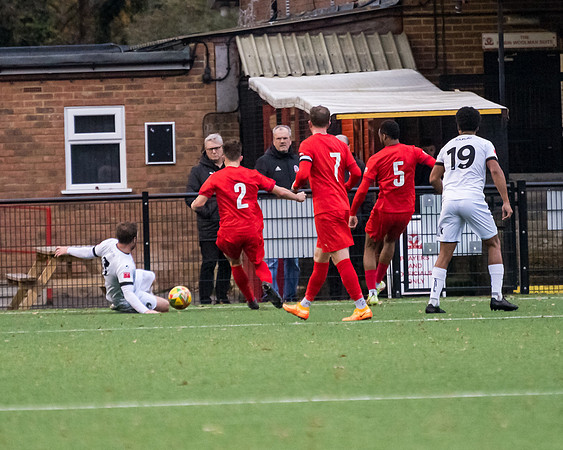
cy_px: 283
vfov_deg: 2.5
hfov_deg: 3.1
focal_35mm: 627
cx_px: 251
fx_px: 10447
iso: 4000
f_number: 4
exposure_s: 1/1000
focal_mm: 280
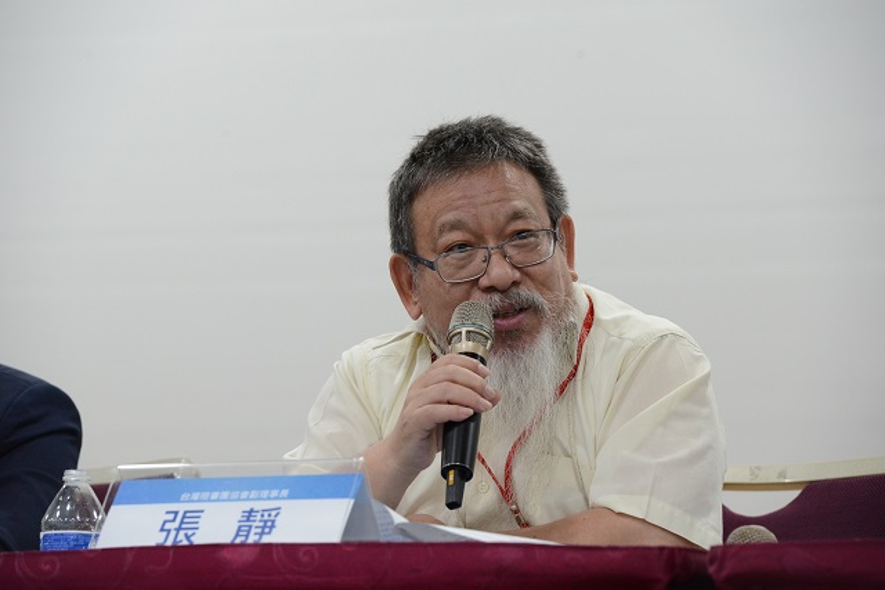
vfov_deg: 6.9
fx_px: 4917
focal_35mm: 200
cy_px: 295
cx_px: 442
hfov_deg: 10.3
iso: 3200
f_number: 9
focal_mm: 200
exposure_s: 1/125
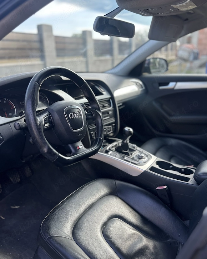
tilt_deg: -19.0
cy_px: 129
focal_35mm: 28
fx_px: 214
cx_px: 100
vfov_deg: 62.2
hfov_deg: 51.5
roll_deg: +1.7
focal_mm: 5.7
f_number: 1.5
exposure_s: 1/397
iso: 50
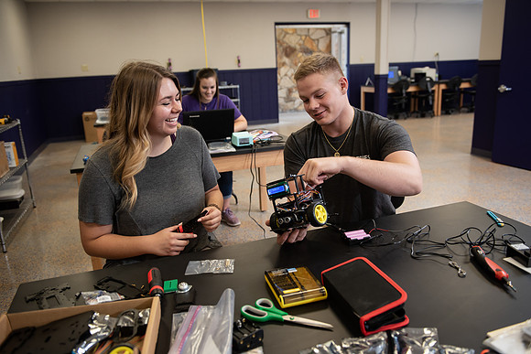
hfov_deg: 63.6
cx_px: 266
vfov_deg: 45.0
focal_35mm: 29
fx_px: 428
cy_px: 177
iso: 640
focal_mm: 29
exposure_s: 1/200
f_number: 3.5
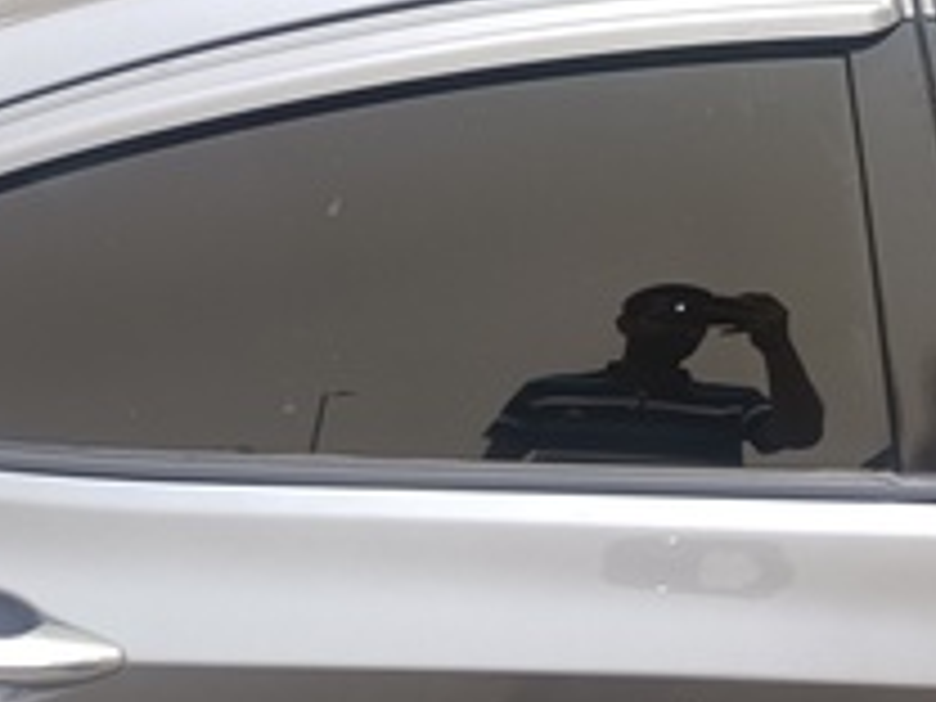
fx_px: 1487
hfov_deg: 33.8
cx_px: 763
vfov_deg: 26.2
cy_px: 160
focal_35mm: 55
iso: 100
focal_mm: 4.74
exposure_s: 1/170
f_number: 1.79
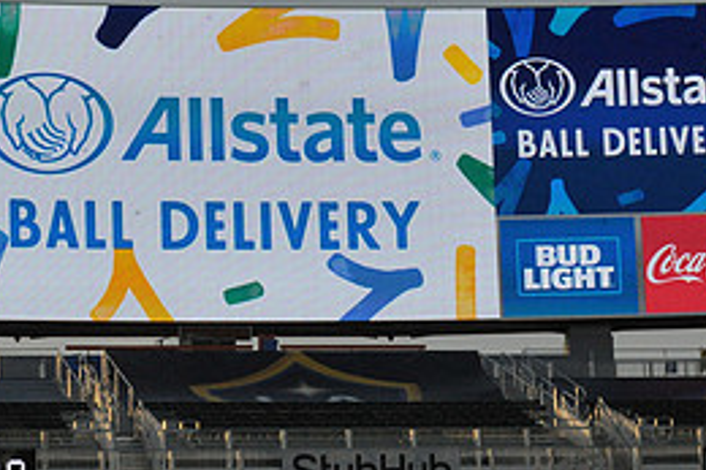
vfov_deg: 7.9
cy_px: 147
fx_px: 3410
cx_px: 206
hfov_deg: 11.8
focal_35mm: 174
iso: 3200
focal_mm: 78
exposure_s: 1/1600
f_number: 20
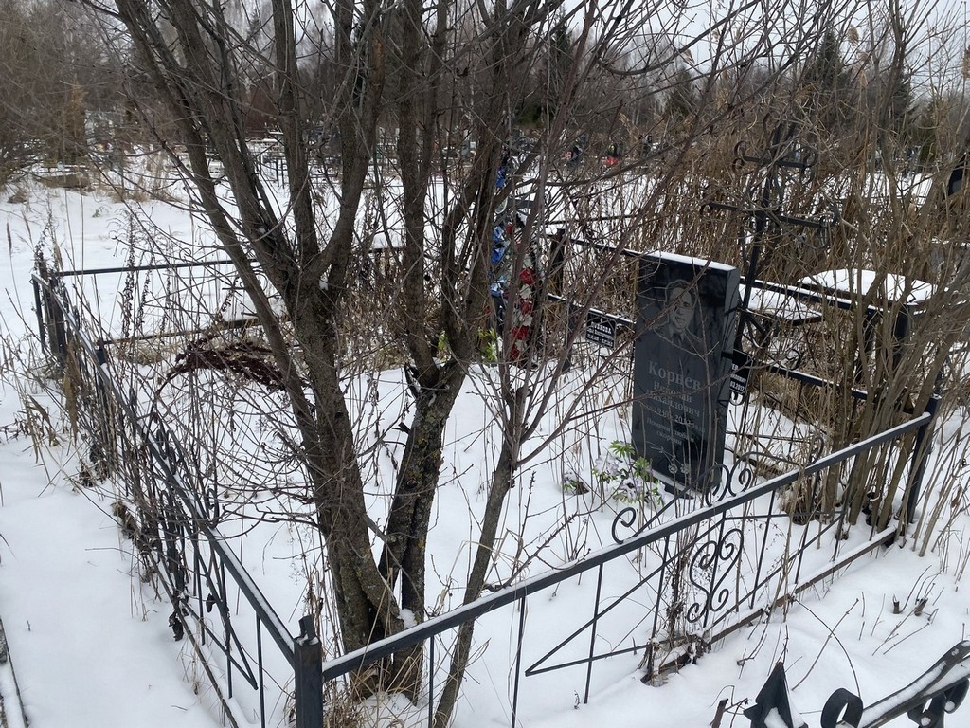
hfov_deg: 67.3
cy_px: 364
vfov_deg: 53.1
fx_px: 729
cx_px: 485
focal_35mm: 26
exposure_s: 1/385
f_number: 1.8
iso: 32
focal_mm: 4.25
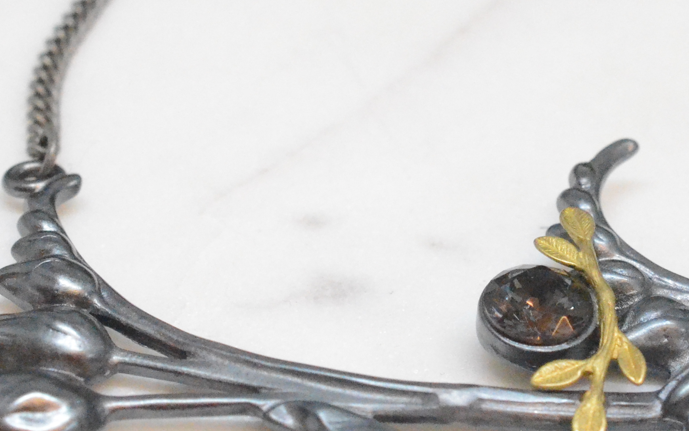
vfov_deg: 7.6
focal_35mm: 173
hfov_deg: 12.1
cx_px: 547
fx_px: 3249
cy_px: 227
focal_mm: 40
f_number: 8
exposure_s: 1/800
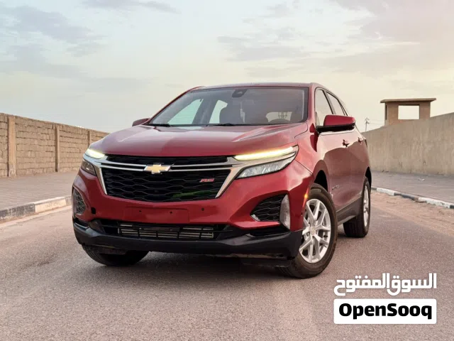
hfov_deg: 39.7
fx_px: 630
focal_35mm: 48
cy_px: 170
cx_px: 227
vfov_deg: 30.3
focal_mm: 6.76
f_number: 1.78
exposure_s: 1/51
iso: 80
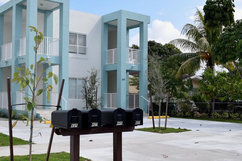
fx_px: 329
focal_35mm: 49
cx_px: 116
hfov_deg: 40.3
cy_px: 91
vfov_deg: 27.5
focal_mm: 20
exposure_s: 1/400
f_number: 10
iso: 200
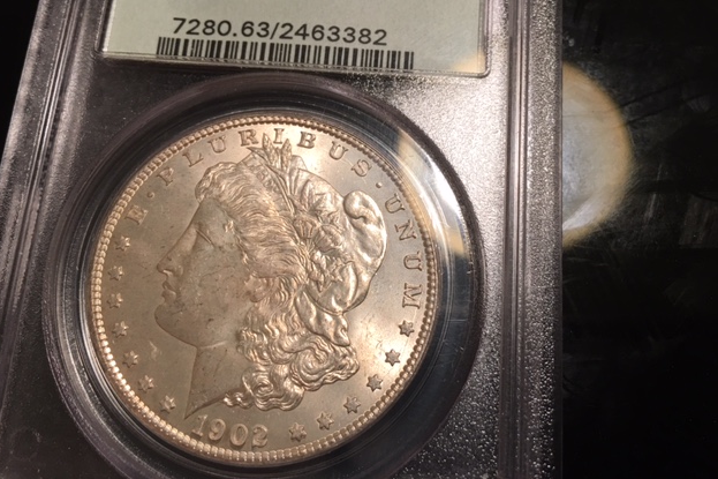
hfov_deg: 60.3
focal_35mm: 31
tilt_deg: -74.0
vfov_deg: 42.2
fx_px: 618
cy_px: 203
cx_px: 353
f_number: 2.2
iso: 32
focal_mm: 4.15
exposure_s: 1/30
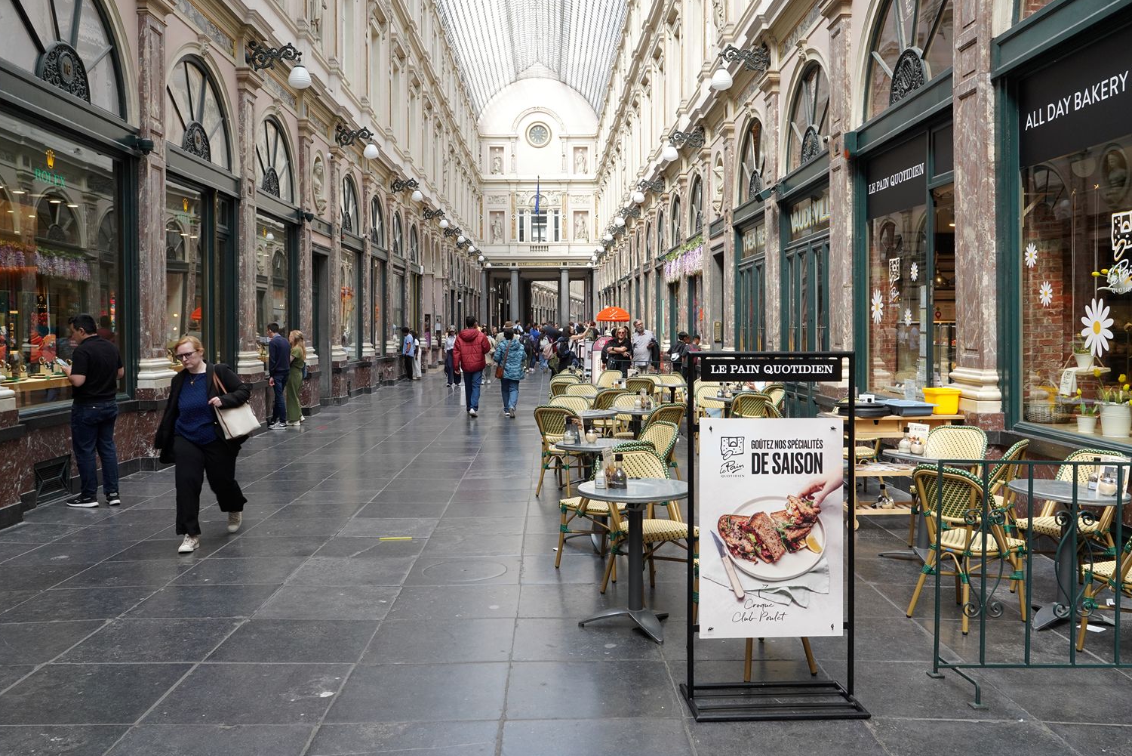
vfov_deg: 41.1
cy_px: 344
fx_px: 1006
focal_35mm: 32
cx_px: 575
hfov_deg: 58.7
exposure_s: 1/100
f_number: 11
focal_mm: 24
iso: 800
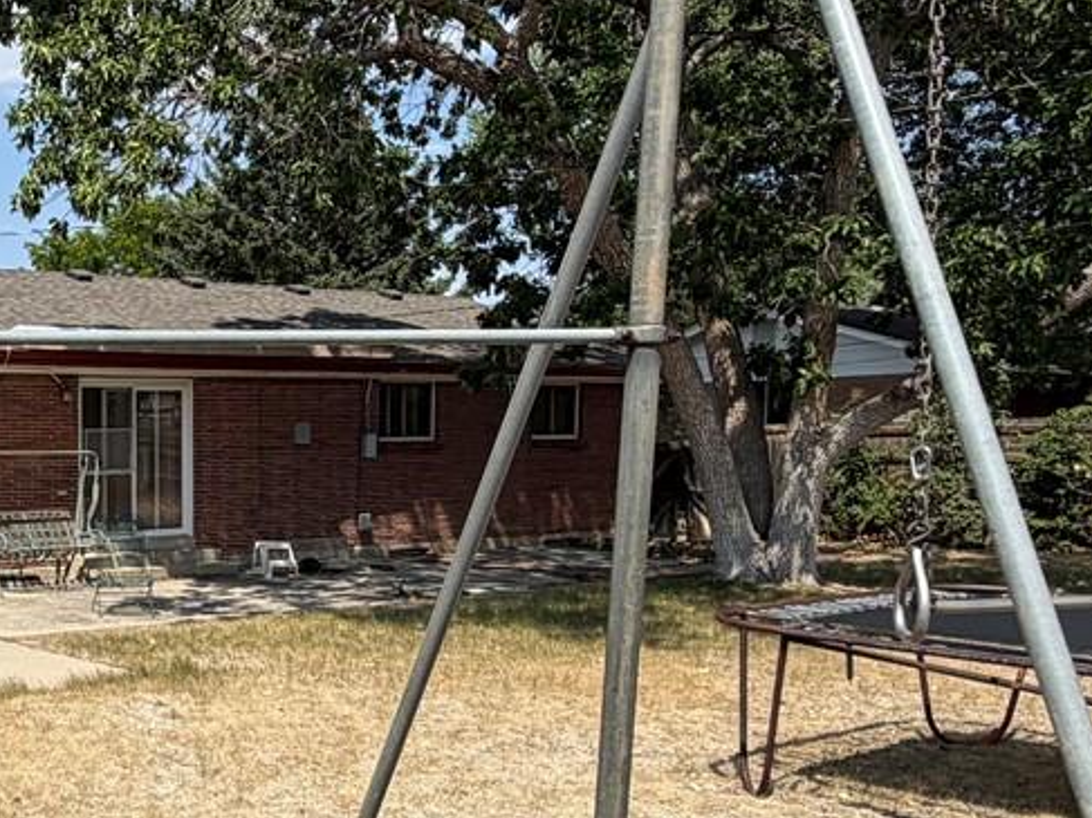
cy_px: 551
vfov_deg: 31.2
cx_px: -94
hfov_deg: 35.6
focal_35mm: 46
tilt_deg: -3.9
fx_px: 1451
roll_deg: +1.4
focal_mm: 2.22
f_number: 2.2
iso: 20
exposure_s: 1/970
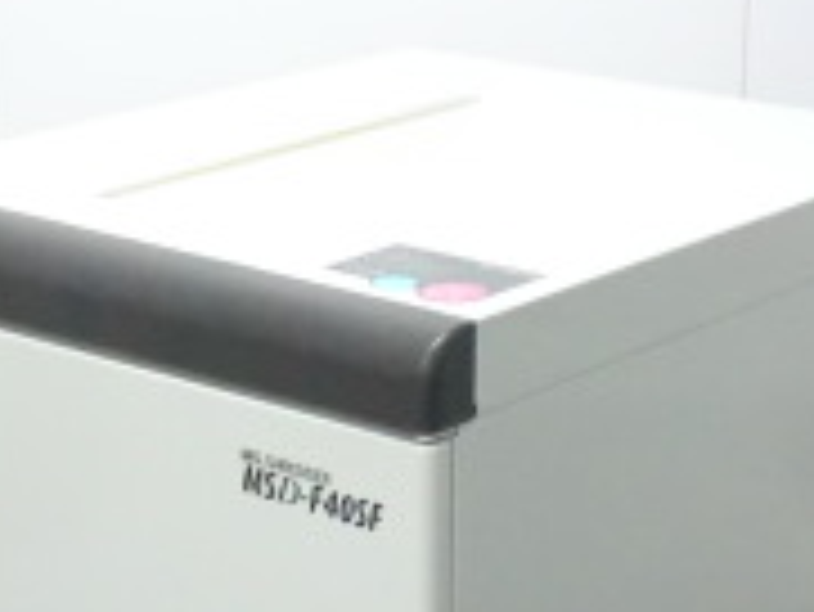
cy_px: 508
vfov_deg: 13.0
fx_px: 2659
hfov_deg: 17.4
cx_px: 373
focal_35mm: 113
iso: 800
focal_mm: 5.8
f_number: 3.5
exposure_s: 1/40
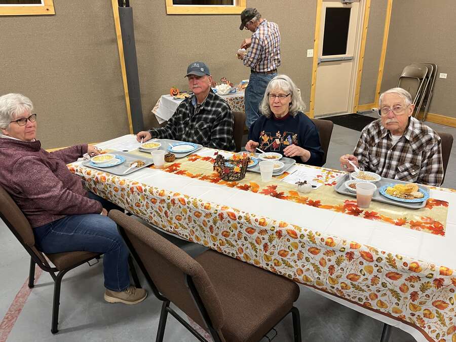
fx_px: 343
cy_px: 171
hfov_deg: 67.3
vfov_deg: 53.1
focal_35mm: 26
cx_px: 228
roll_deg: +1.3
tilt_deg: -22.2
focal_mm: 5.1
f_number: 1.6
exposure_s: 1/42
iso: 160
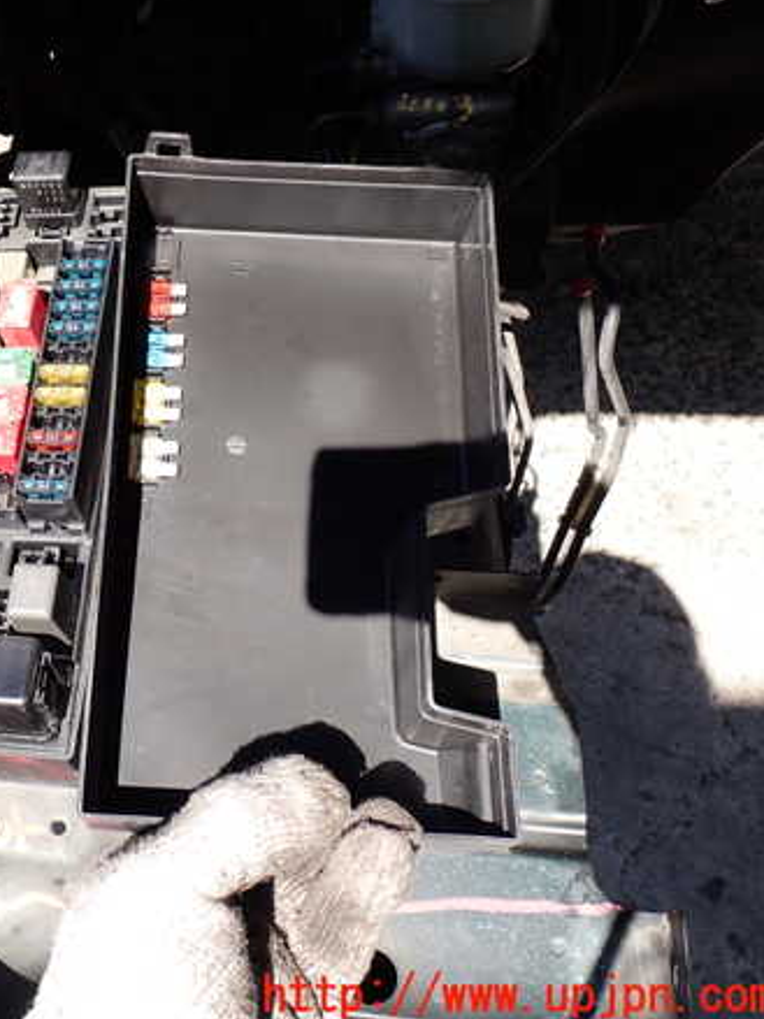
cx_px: 91
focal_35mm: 41
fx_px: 1207
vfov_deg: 45.8
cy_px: 504
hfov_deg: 33.4
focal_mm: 5.4
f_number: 3.2
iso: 100
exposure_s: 1/320
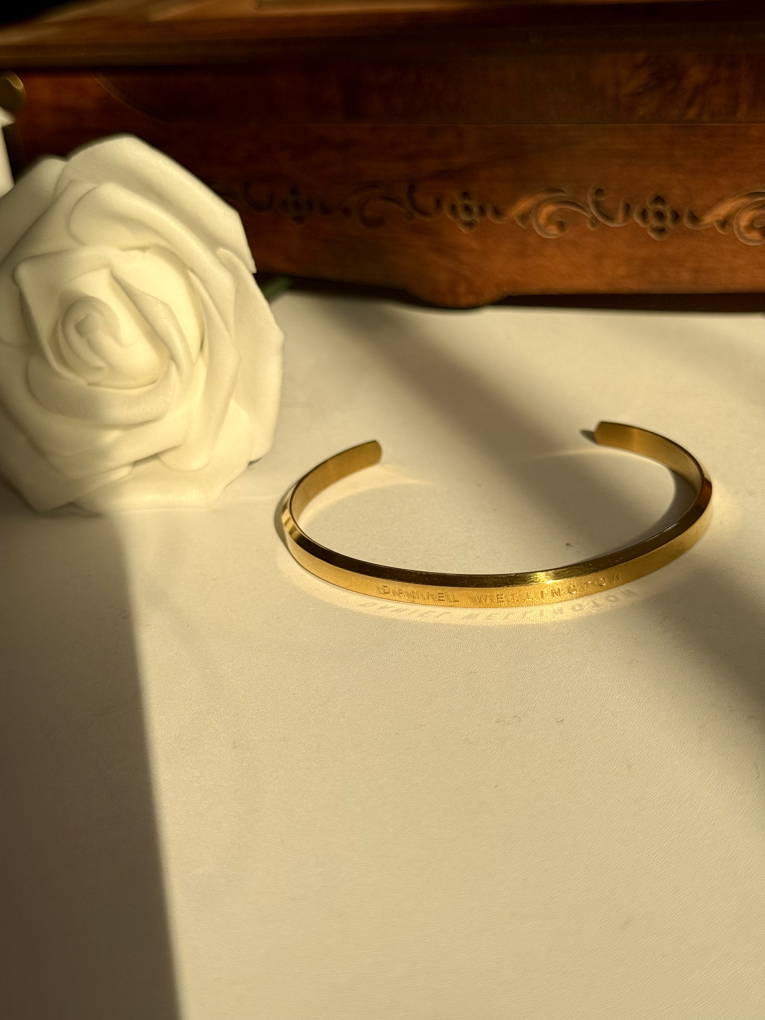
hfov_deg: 30.3
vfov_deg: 39.7
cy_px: 510
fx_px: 1414
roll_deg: +6.8
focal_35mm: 48
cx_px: 382
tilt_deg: -26.5
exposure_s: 1/778
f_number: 1.78
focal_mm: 6.76
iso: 64
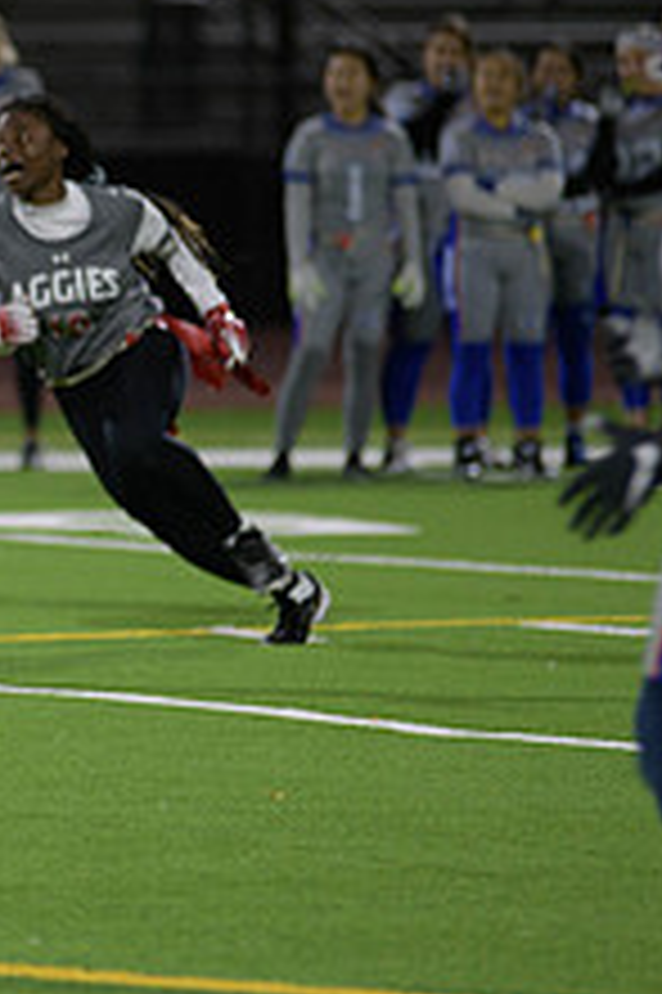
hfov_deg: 2.6
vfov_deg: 3.9
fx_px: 14503
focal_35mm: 525
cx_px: -189
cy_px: 407
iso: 720
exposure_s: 1/200
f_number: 2.8
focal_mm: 200
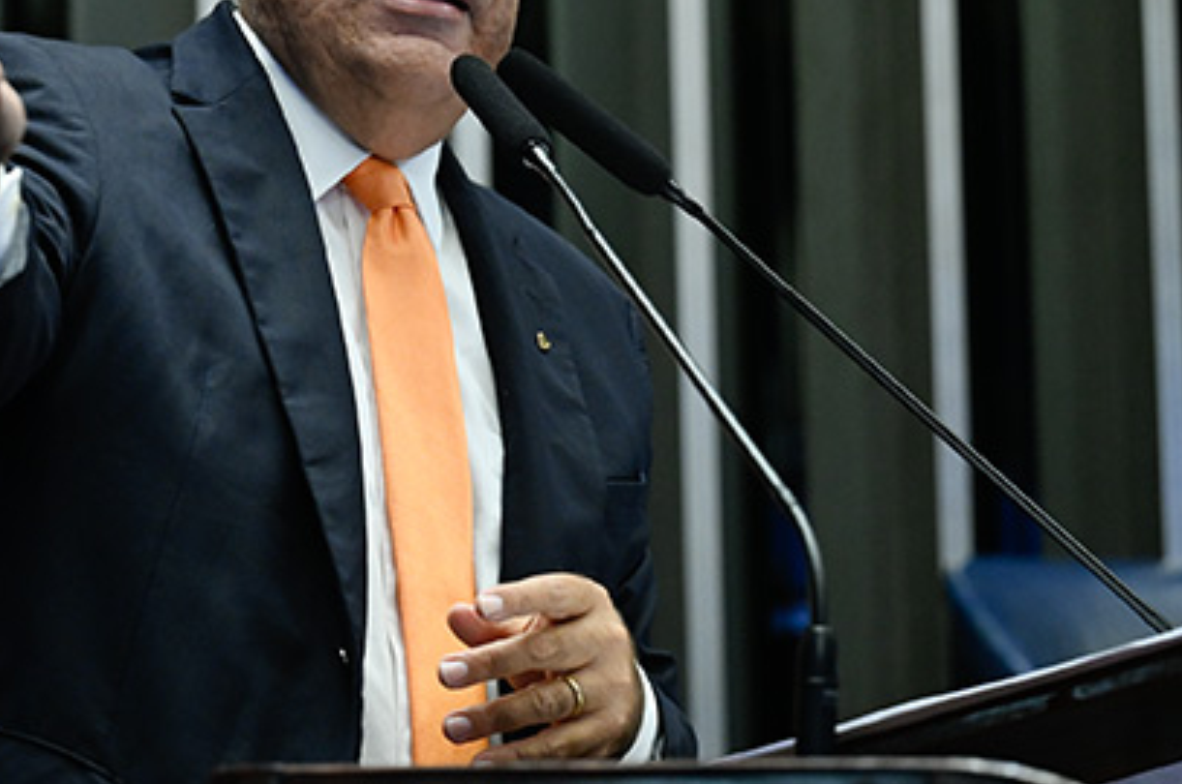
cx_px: 206
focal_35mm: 188
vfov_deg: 7.3
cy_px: 195
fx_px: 6163
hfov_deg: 10.9
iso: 2000
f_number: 2.8
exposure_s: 1/160
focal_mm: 89
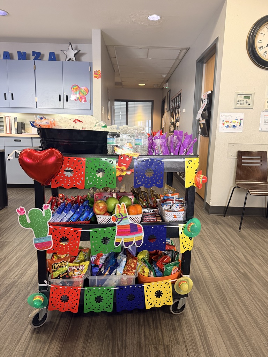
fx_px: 248
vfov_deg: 71.6
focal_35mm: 24
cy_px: 178
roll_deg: +0.4
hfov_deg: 56.8
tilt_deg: -12.8
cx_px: 134
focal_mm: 6.76
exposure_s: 1/60
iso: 250
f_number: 1.78
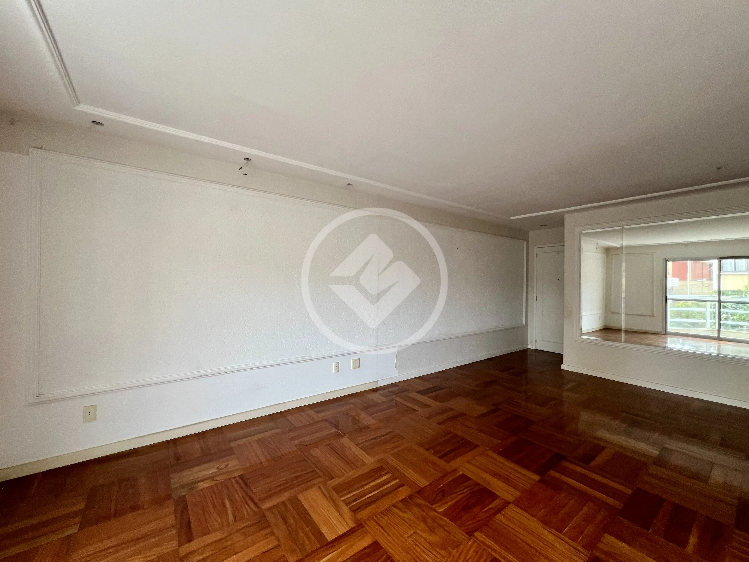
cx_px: 374
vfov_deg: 89.9
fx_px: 281
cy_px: 281
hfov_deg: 106.2
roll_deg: -1.5
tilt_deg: +0.3
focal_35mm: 13
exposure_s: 1/99
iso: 80
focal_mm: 1.57
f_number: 1.8
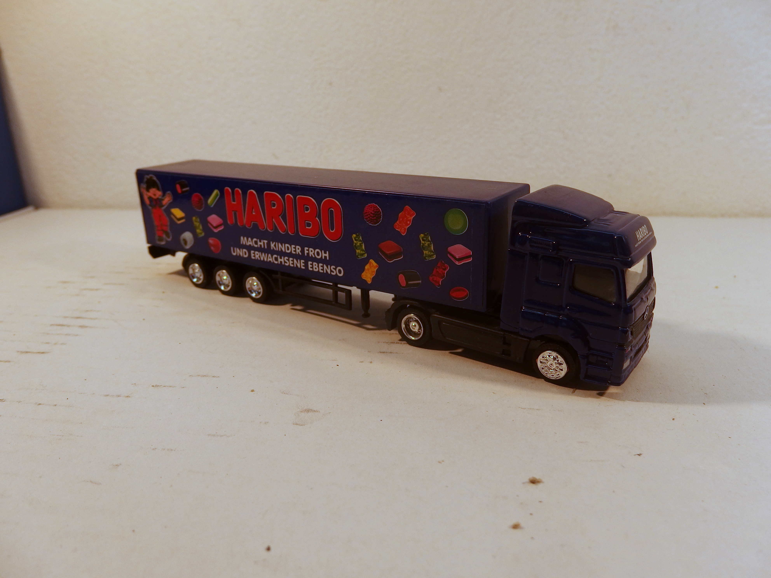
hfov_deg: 67.3
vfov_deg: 53.1
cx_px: 386
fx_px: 579
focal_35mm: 26
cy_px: 289
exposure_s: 1/400
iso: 100
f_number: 2.8
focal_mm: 4.7
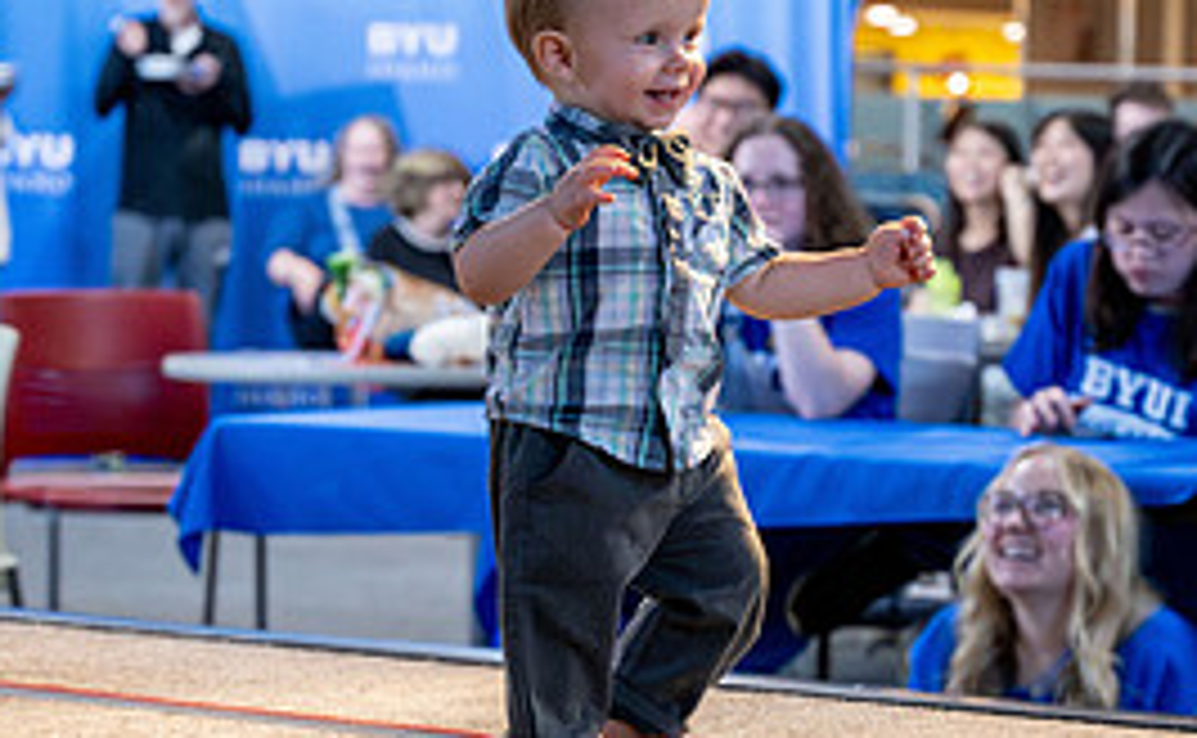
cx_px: 706
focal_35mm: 156
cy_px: 366
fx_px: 5070
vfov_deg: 8.3
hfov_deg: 13.5
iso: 3200
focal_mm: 70
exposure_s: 1/320
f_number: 4
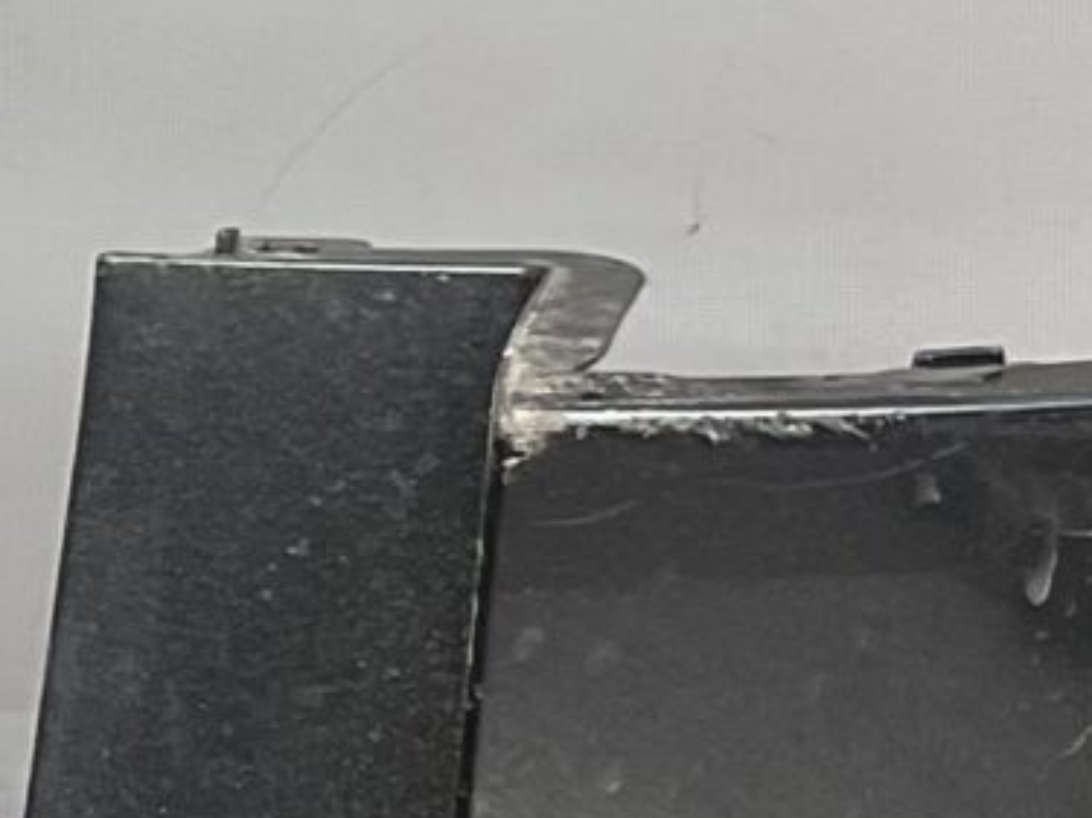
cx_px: -652
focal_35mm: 198
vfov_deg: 7.5
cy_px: 346
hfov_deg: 9.6
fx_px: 6244
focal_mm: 3
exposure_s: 1/378
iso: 16
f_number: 1.8
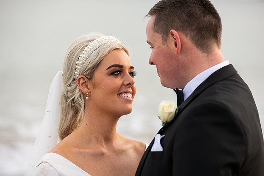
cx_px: 132
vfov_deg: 11.0
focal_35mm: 125
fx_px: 917
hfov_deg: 16.4
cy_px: 88
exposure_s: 1/200
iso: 80
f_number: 3.5
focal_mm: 125
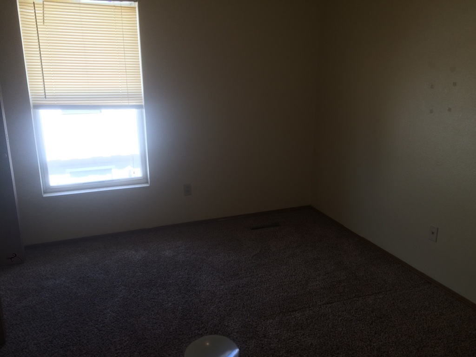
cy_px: 178
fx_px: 399
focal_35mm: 29
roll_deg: +0.3
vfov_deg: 48.2
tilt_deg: -15.7
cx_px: 238
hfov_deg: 61.7
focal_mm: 4.15
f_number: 2.2
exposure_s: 1/120
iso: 64
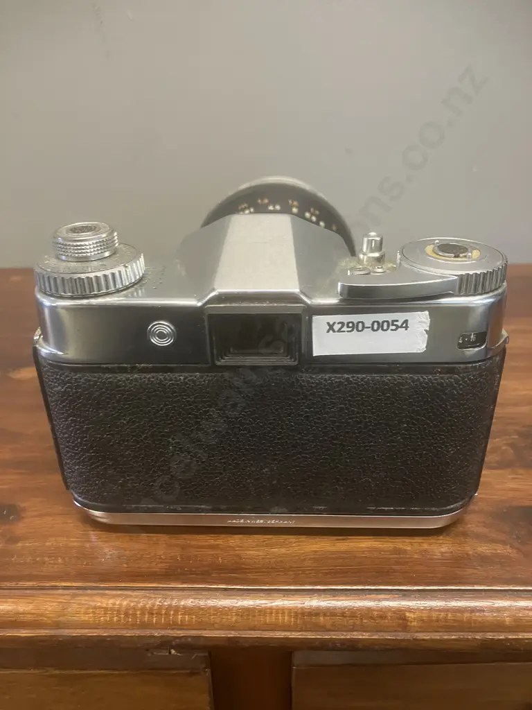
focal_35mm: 28
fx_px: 574
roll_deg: +1.6
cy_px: 355
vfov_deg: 63.4
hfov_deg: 49.7
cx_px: 266
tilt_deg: -26.4
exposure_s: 1/33
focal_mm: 3.99
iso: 320
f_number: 1.8
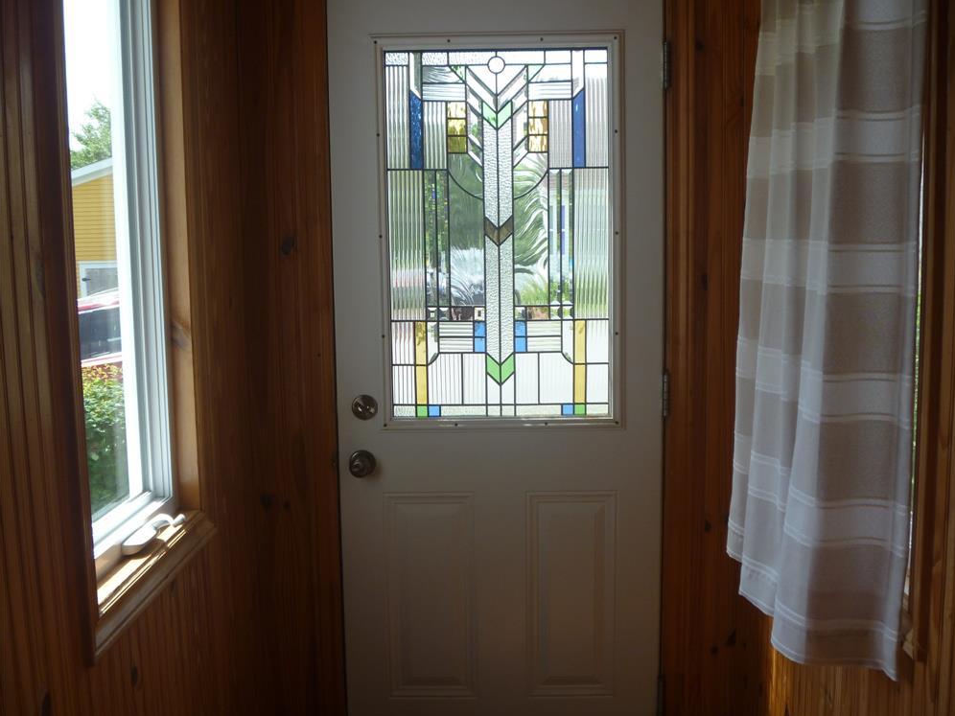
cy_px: 352
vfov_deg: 39.7
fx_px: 993
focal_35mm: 36
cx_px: 490
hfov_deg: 51.3
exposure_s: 1/125
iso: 80
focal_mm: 6.3
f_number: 3.5
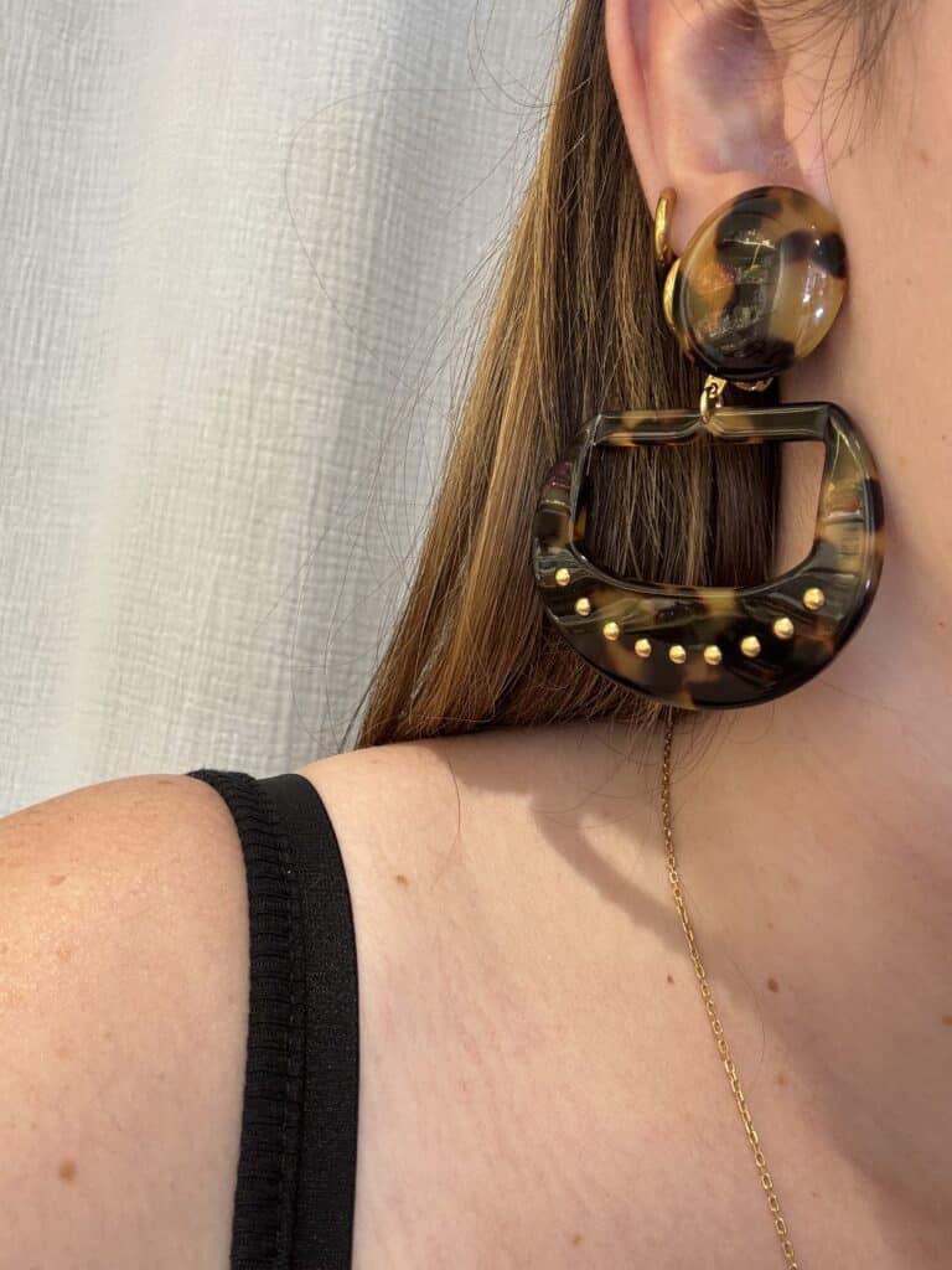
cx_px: 476
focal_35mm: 30
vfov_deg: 60.0
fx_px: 1100
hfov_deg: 46.8
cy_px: 635
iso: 80
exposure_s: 1/50
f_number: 1.9
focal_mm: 2.69
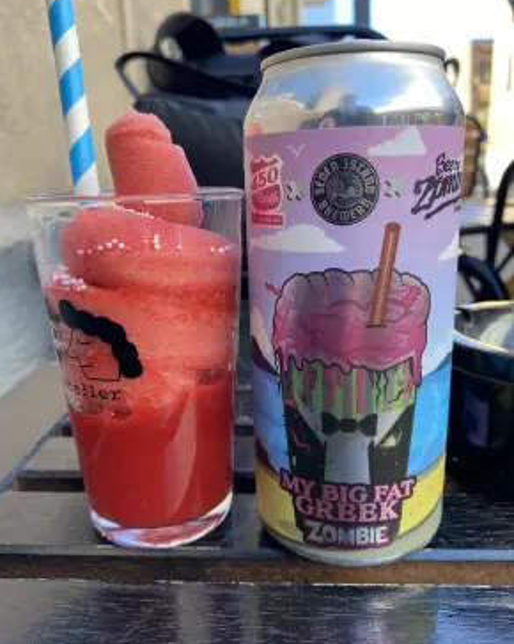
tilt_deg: -10.3
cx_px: 250
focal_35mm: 28
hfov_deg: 51.5
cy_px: 328
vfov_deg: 62.2
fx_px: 533
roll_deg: +2.7
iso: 40
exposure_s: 1/122
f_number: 1.8
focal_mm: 4.25
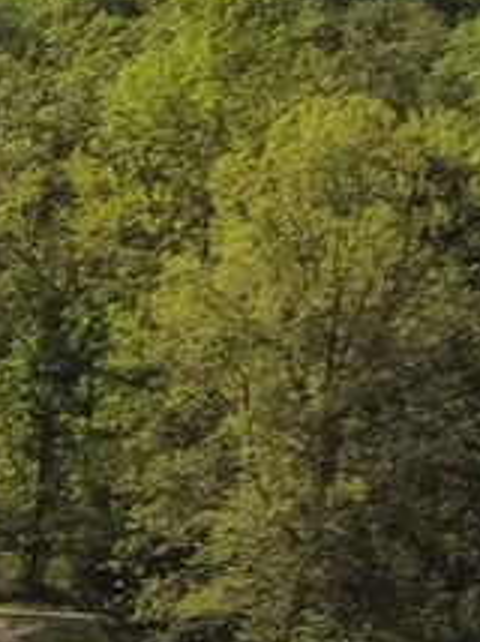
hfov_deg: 6.4
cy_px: 1011
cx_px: -1668
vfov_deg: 11.0
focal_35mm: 172
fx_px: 3186
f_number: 2.4
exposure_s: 1/1923
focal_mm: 4
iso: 126
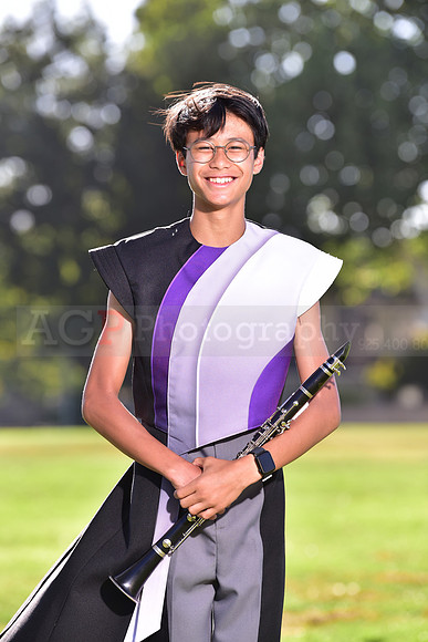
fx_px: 3297
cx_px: 214
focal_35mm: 185
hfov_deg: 7.4
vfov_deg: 11.1
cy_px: 321
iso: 100
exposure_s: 1/250
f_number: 4.5
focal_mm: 185
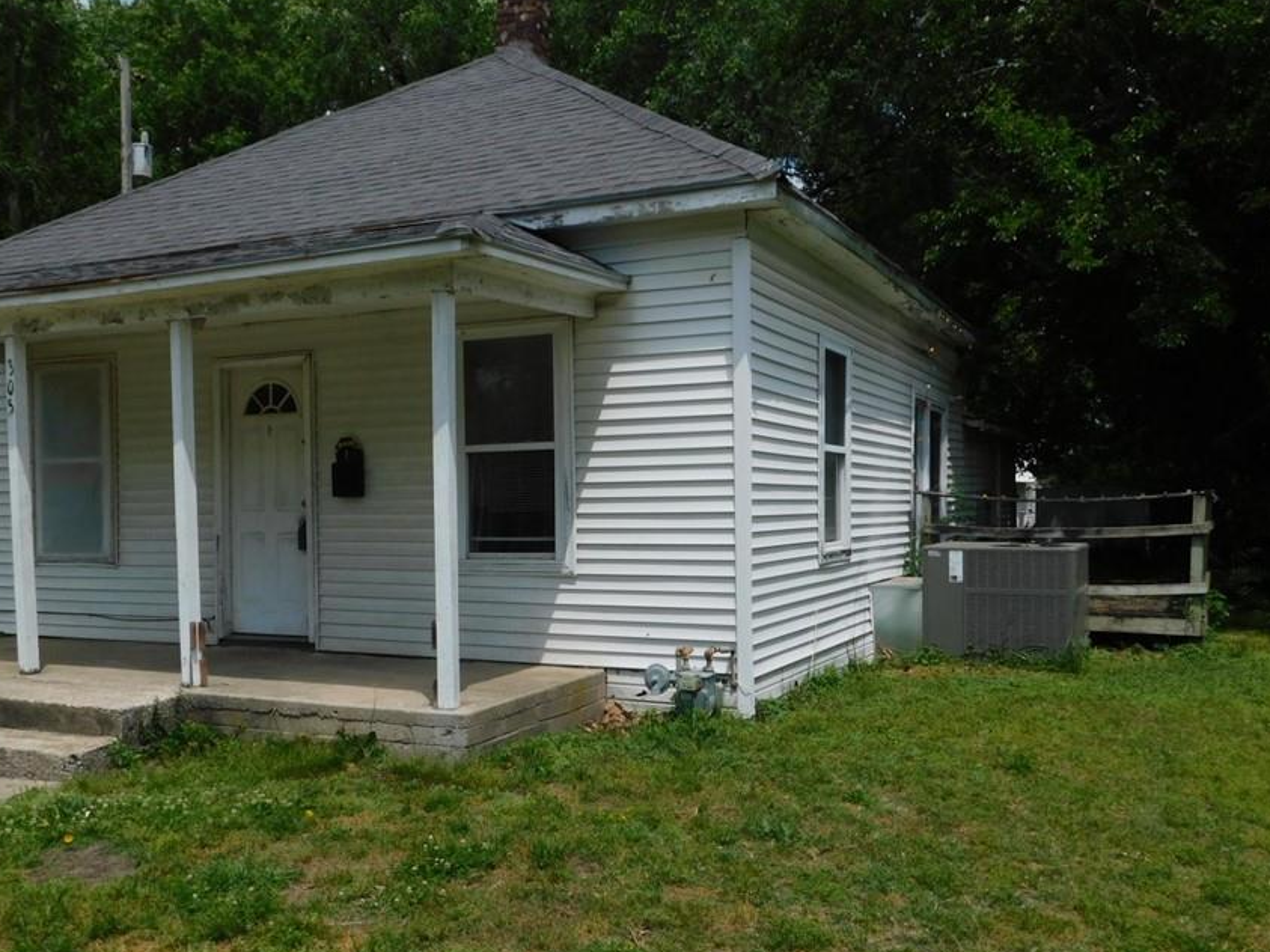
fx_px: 1247
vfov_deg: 41.7
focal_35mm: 34
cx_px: 554
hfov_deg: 53.8
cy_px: 539
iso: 125
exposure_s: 1/640
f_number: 6.4
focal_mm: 4.9
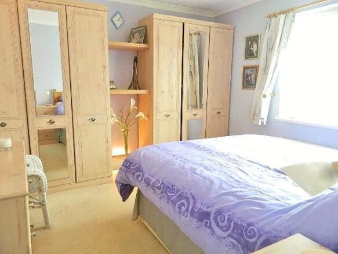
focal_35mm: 25
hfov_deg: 69.4
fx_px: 244
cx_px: 169
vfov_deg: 54.9
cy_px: 127
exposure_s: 1/30
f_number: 3.1
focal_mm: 4.5
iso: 400
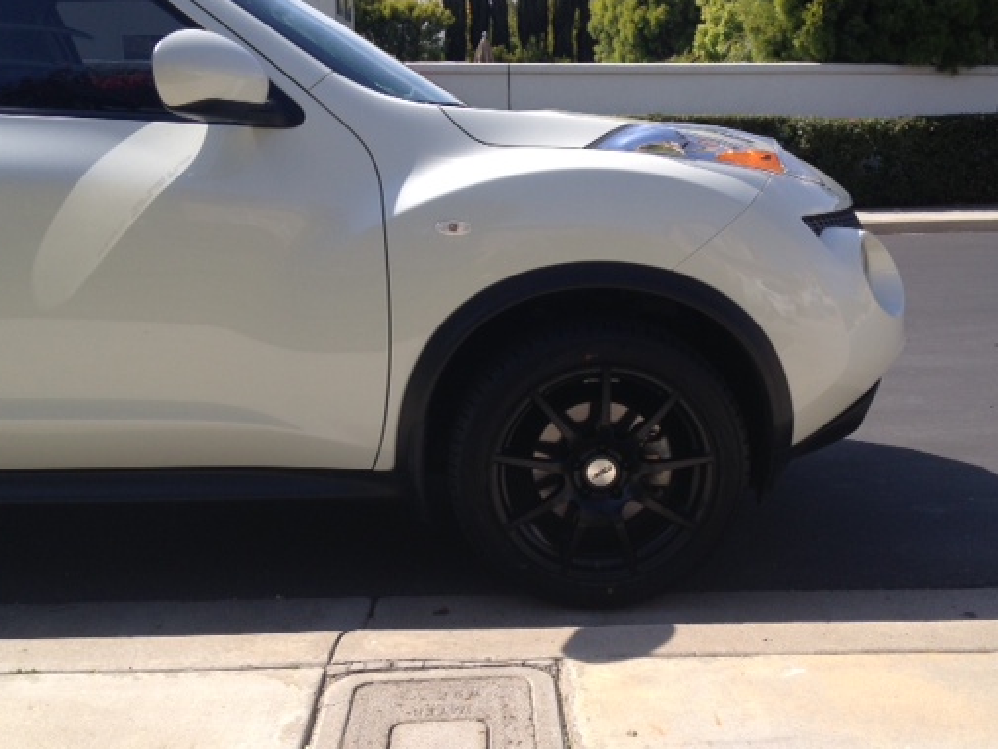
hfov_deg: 42.9
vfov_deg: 32.8
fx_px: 1269
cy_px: 447
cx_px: 535
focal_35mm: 44
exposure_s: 1/1381
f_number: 2.4
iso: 50
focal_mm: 4.28
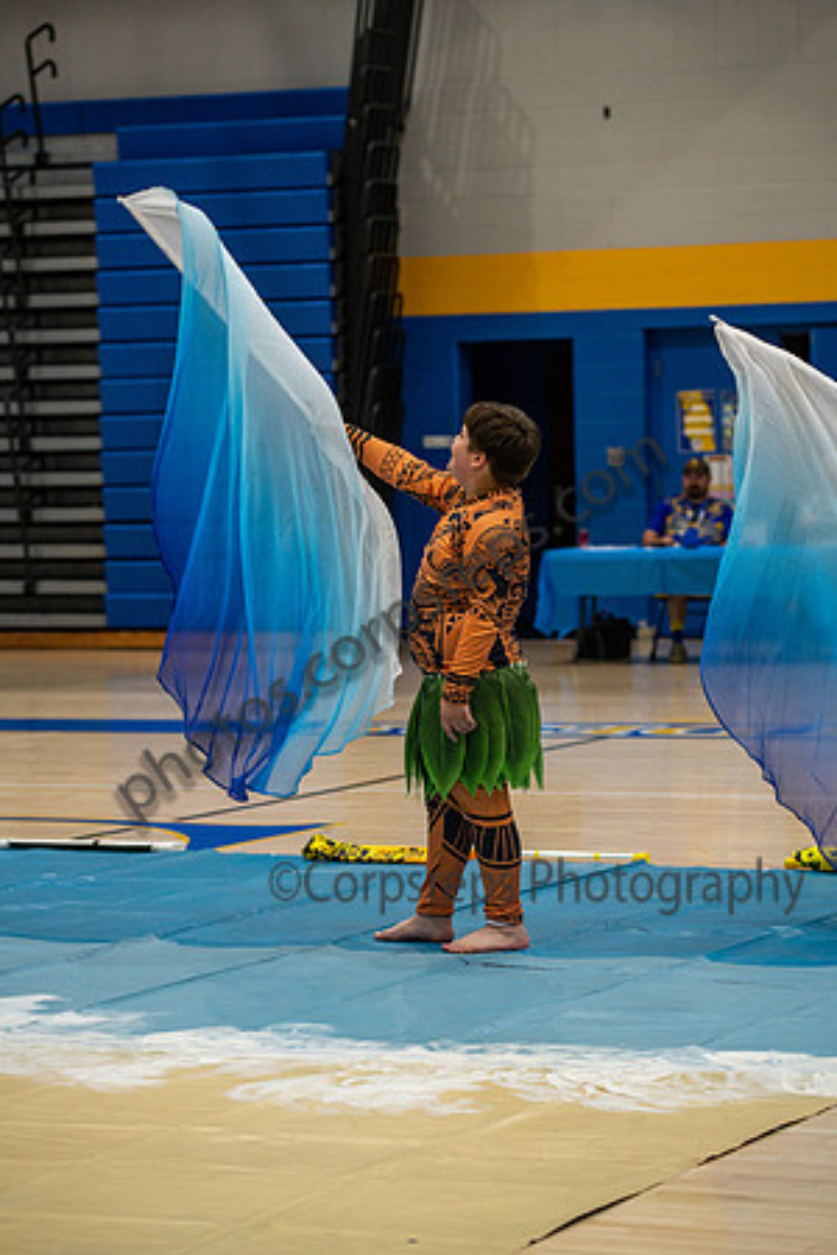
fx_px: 4185
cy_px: 628
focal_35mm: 120
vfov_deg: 17.1
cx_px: 418
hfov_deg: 11.4
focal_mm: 120
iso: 2800
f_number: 4
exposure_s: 1/500
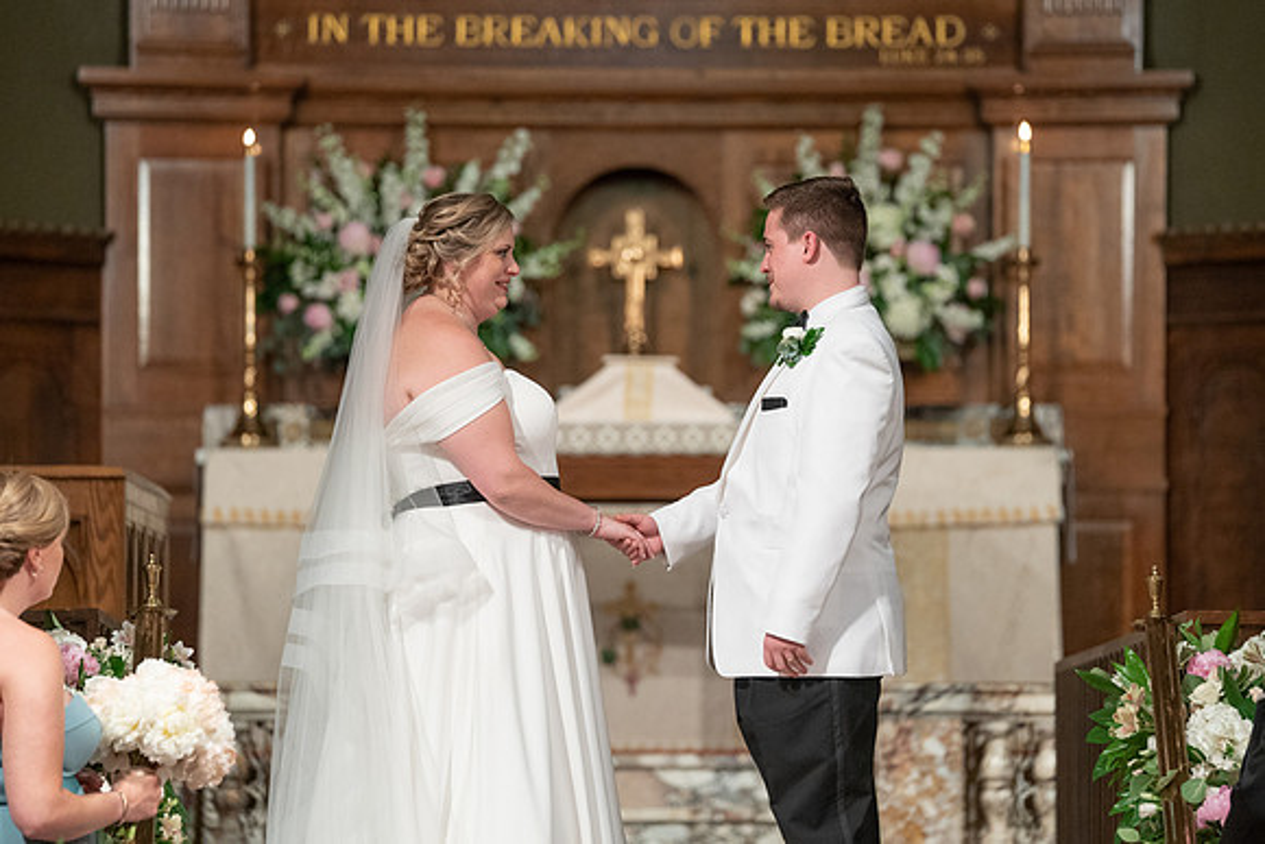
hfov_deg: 9.0
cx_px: 651
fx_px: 8006
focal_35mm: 228
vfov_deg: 6.0
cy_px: 410
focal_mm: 198
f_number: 3.2
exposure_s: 1/200
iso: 2000
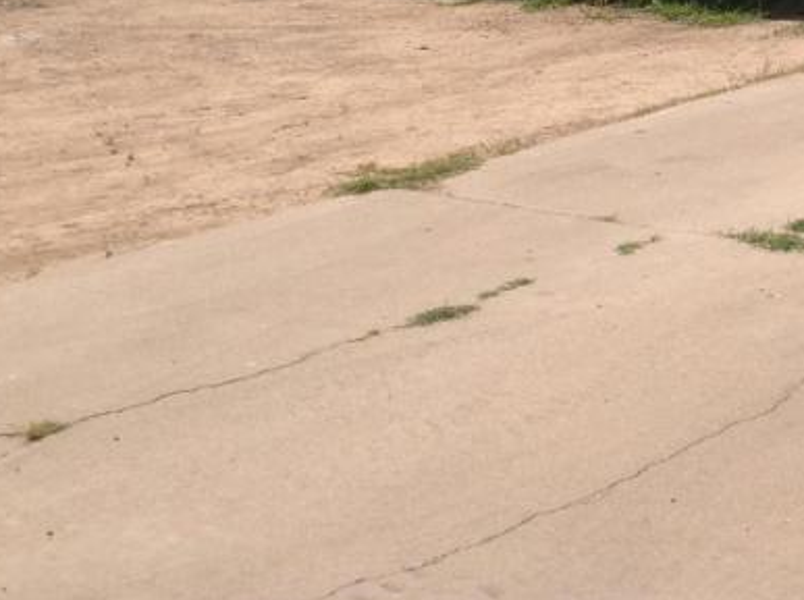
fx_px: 2157
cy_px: -45
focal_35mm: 93
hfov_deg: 20.6
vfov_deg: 15.5
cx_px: 742
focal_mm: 4.28
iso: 50
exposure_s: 1/2747
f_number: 2.4
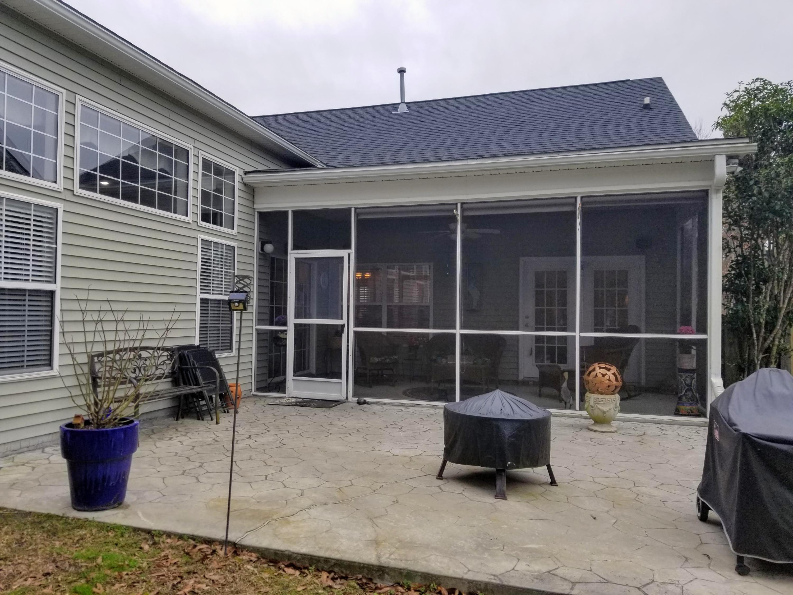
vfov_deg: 53.1
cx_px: 396
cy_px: 298
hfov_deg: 67.3
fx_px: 596
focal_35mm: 26
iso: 50
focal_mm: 4.3
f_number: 1.7
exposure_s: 1/501
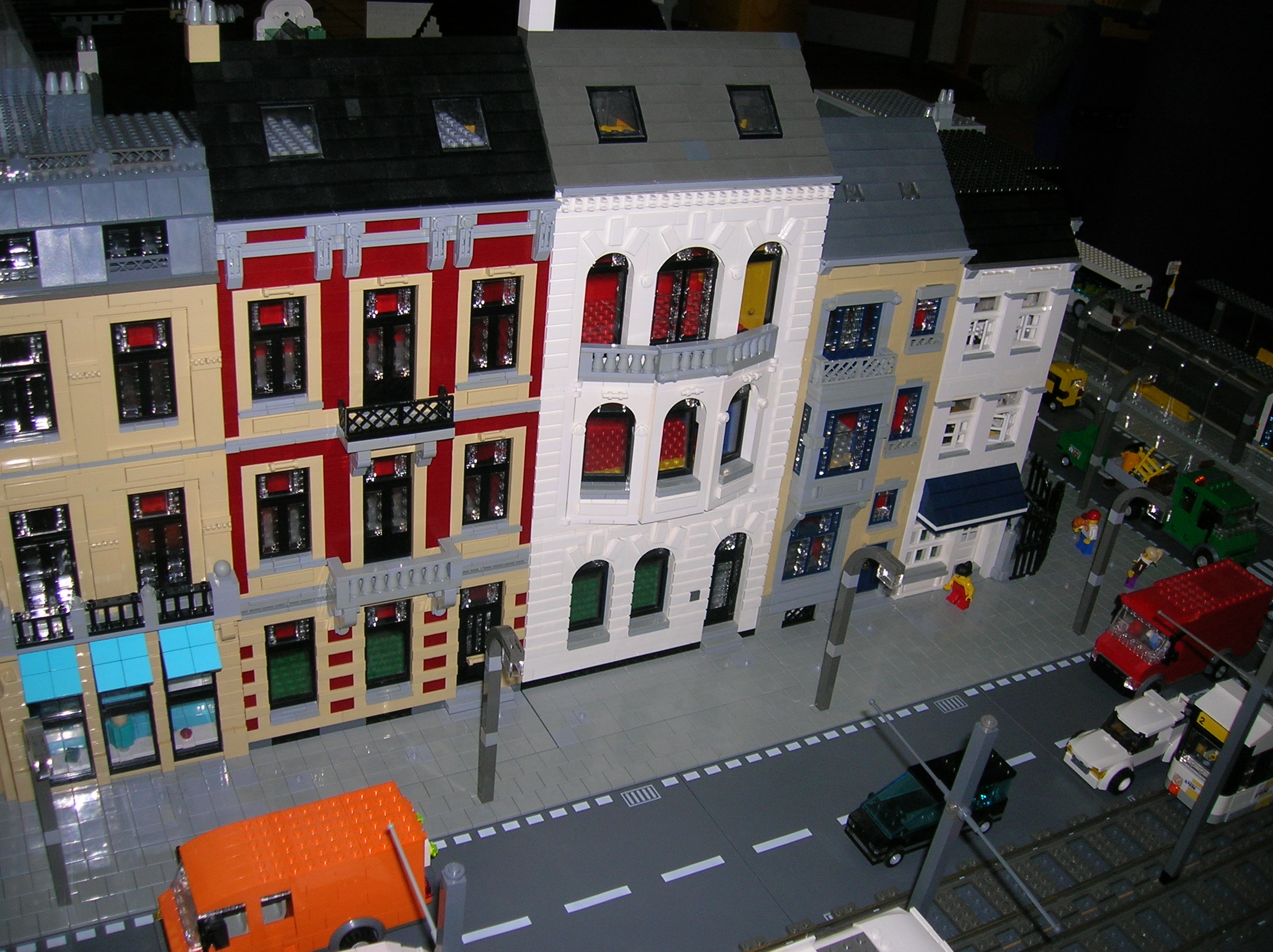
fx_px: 1249
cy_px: 476
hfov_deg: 54.0
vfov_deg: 41.7
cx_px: 636
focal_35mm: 34
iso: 50
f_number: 2.9
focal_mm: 5.7
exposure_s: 1/60.1
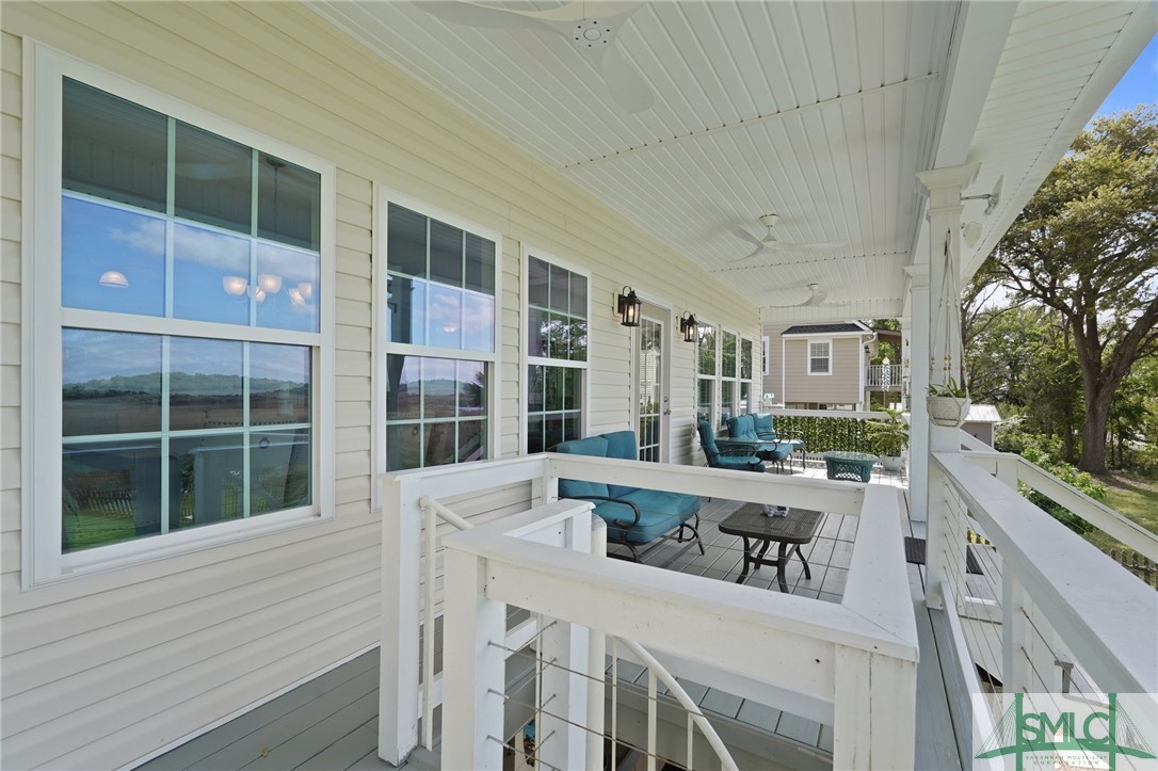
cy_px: 386
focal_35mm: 16
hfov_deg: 96.8
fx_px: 514
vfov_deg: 73.7
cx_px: 579
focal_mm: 16
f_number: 9
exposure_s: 1/125
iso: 320
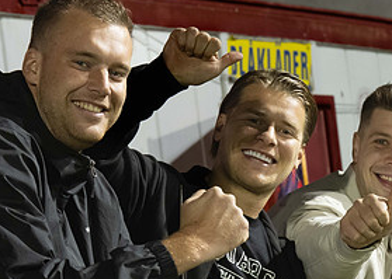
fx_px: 2348
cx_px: 294
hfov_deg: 9.5
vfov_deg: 6.8
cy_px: 239
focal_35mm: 211
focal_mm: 90
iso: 2500
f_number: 9
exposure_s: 1/40
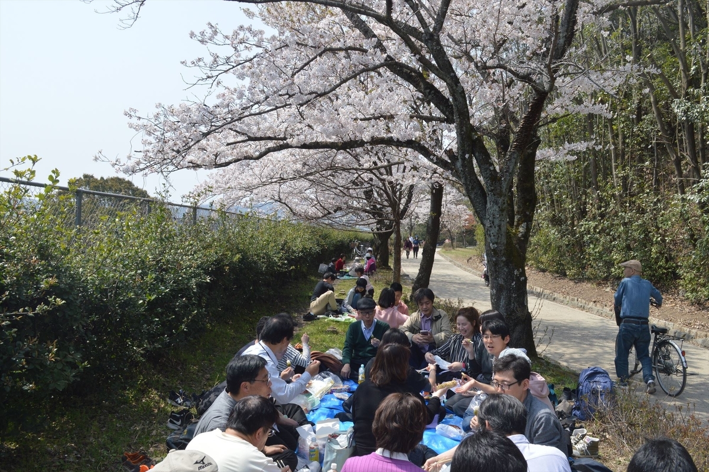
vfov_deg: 39.9
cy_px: 236
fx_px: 649
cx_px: 354
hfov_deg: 57.3
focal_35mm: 33
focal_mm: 22
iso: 400
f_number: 10
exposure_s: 1/400
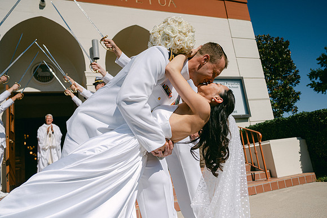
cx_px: 164
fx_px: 254
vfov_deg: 46.4
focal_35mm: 28
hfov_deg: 65.5
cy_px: 109
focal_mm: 28
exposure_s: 1/5000
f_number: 4
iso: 100
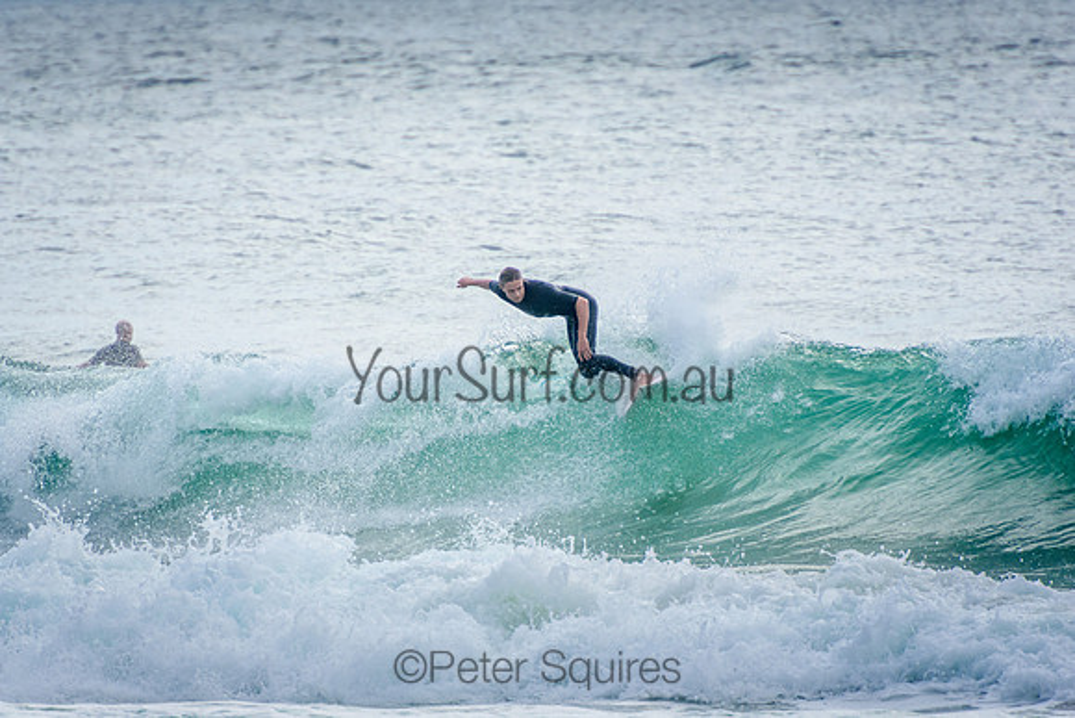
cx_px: 538
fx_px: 17920
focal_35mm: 600
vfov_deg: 2.3
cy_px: 359
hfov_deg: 3.4
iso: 400
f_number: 5.6
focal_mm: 400
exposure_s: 1/2000
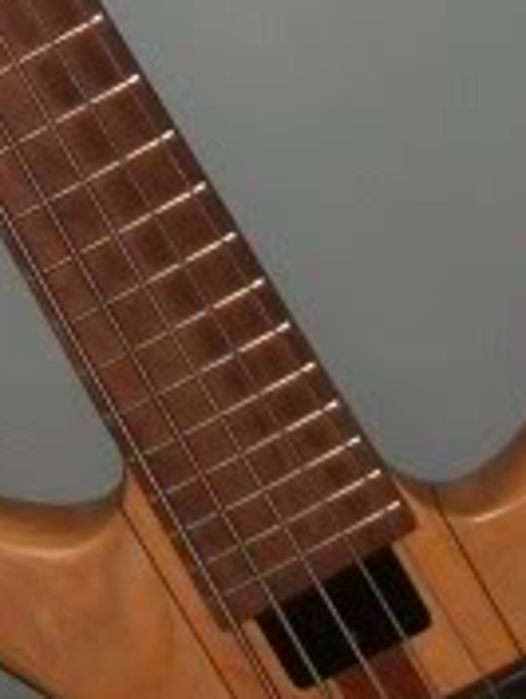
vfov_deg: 12.0
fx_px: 3197
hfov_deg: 9.4
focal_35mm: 158
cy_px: -272
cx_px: 51
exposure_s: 1/30
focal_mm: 6.3
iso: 80
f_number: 3.1
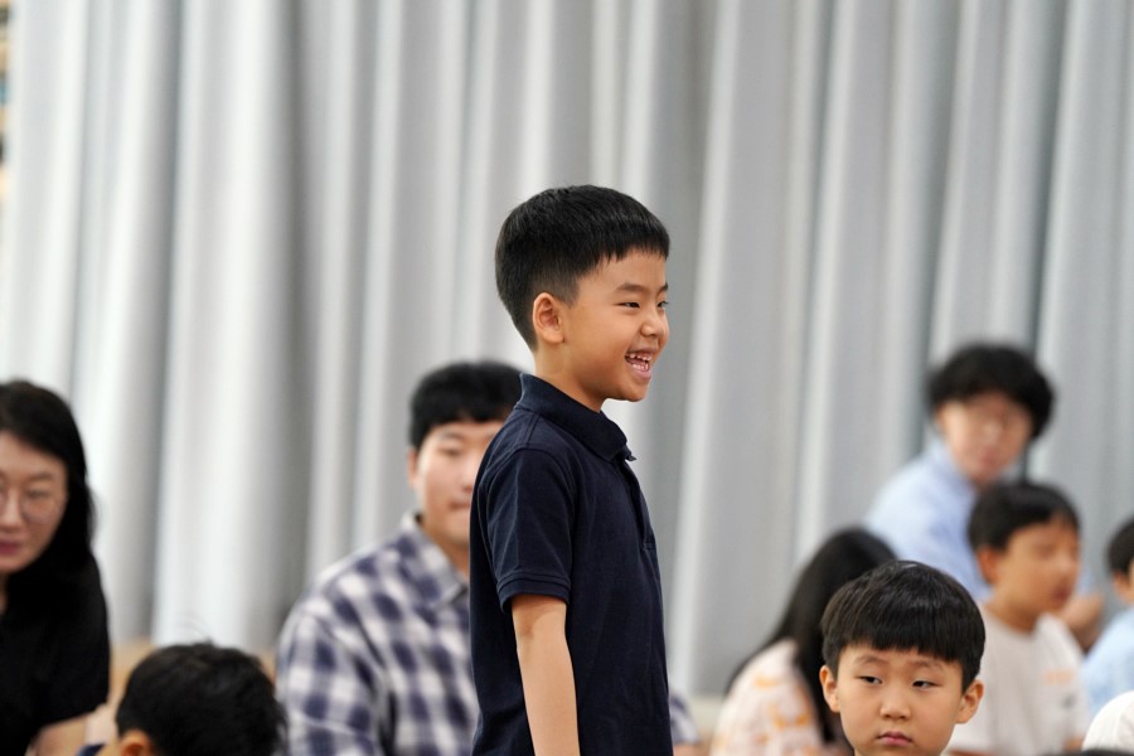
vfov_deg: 6.9
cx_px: 567
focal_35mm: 200
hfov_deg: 10.3
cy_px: 378
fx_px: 6300
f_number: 3.2
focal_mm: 200
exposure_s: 1/250
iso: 1600
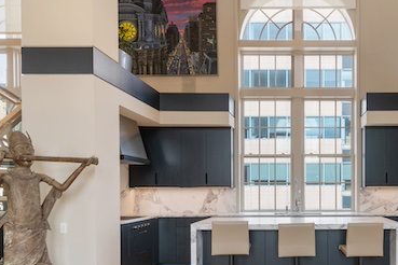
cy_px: 197
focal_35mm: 39
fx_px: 431
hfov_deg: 47.6
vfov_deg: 33.6
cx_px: 300
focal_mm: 16
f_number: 10
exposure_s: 1/20
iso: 500
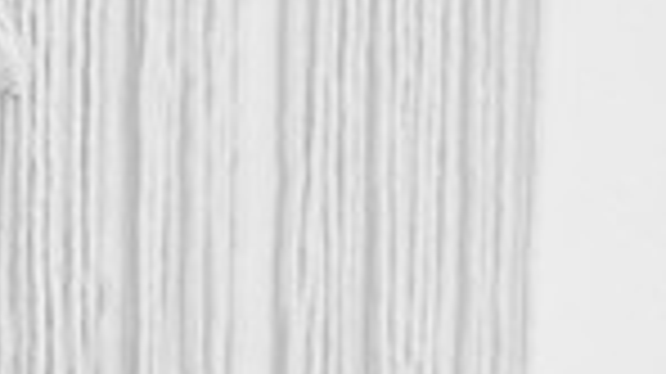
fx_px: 5612
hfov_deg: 6.6
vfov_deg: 3.8
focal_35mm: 318
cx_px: -652
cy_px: 762
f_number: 4
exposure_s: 1/320
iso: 2500
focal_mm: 65
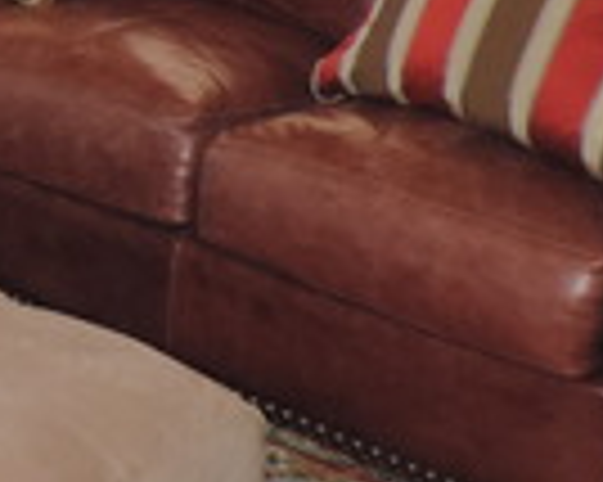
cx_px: -670
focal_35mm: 112
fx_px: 1997
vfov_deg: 13.3
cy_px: -117
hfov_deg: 14.0
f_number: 3
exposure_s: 1/60
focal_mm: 4.3
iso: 160
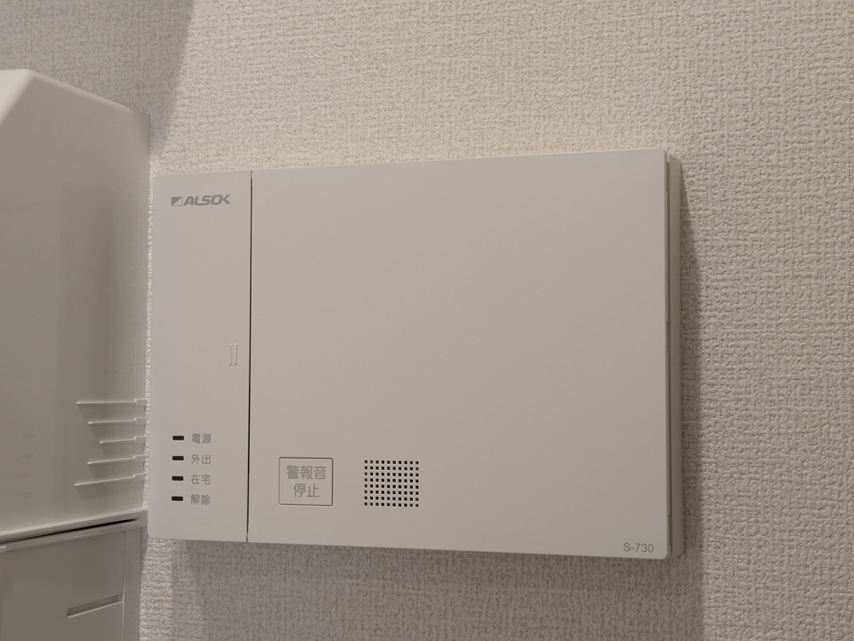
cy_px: 320
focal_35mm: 51
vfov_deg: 28.6
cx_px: 427
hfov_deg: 37.5
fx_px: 1258
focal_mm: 5.43
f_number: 1.89
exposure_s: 1/60
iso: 75
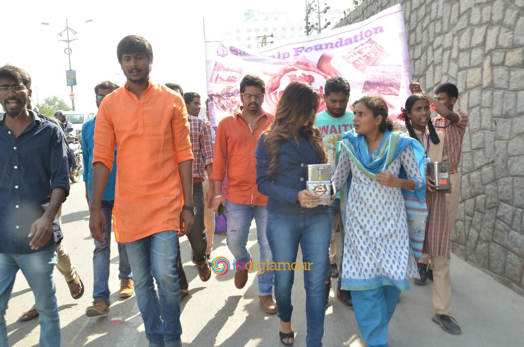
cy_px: 174
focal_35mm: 36
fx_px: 523
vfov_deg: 36.7
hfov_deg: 53.2
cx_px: 262
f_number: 6.3
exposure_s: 1/125
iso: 320
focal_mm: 24
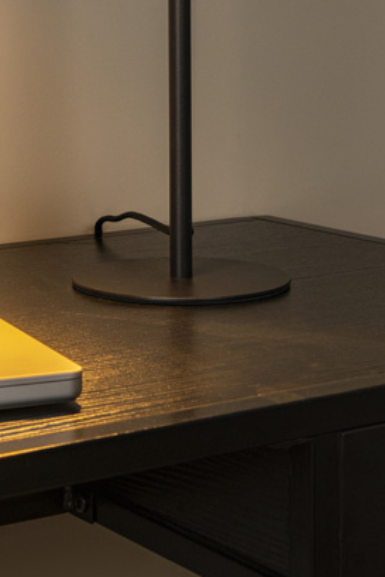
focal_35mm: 104
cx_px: 46
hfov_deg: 13.1
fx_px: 1667
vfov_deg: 19.0
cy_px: -18
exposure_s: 1/13
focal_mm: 50
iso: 400
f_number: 13
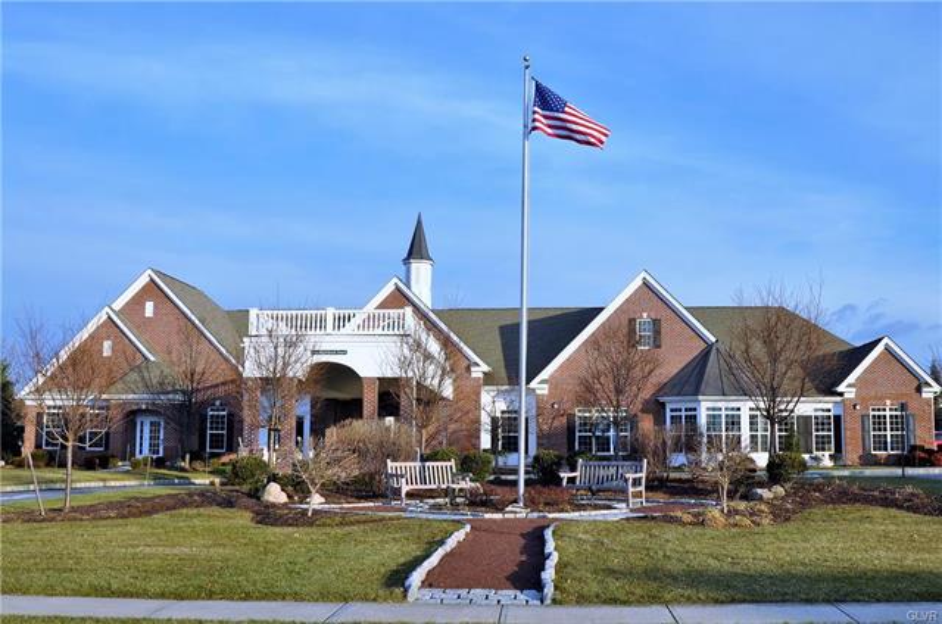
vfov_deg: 36.7
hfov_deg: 53.2
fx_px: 940
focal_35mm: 36
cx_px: 471
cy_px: 312
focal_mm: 24
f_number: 9
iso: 200
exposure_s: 1/320
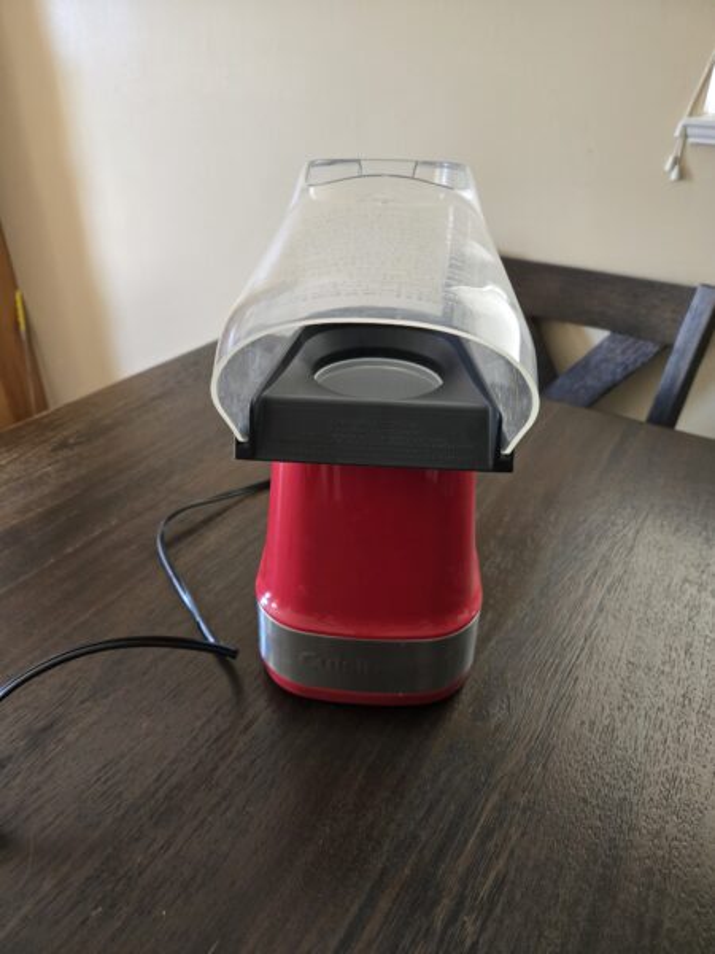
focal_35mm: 23
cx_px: 358
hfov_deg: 58.9
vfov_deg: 73.9
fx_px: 633
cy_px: 477
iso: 400
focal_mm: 5.4
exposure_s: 1/120
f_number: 1.8
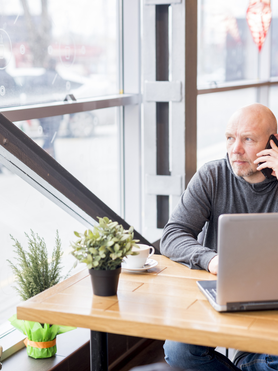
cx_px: 141
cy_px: 183
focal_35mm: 73
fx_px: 782
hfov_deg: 20.2
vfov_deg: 26.7
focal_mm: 50
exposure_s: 1/200
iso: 200
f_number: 2
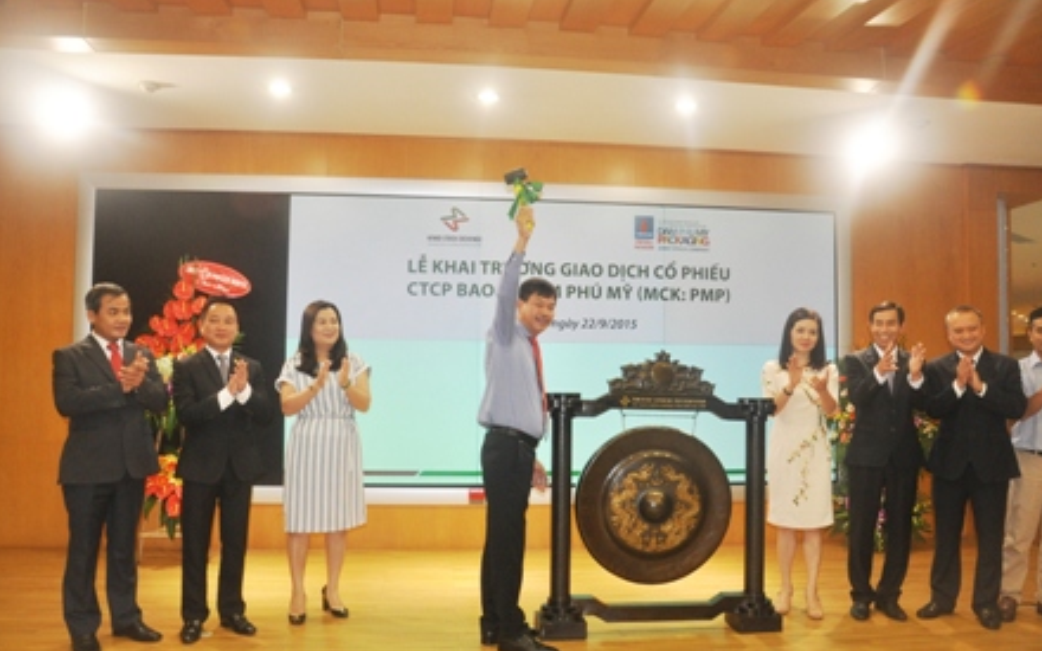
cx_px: 519
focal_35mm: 28
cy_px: 327
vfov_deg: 44.5
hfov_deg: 66.5
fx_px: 795
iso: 800
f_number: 3.5
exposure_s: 1/125
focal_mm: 18
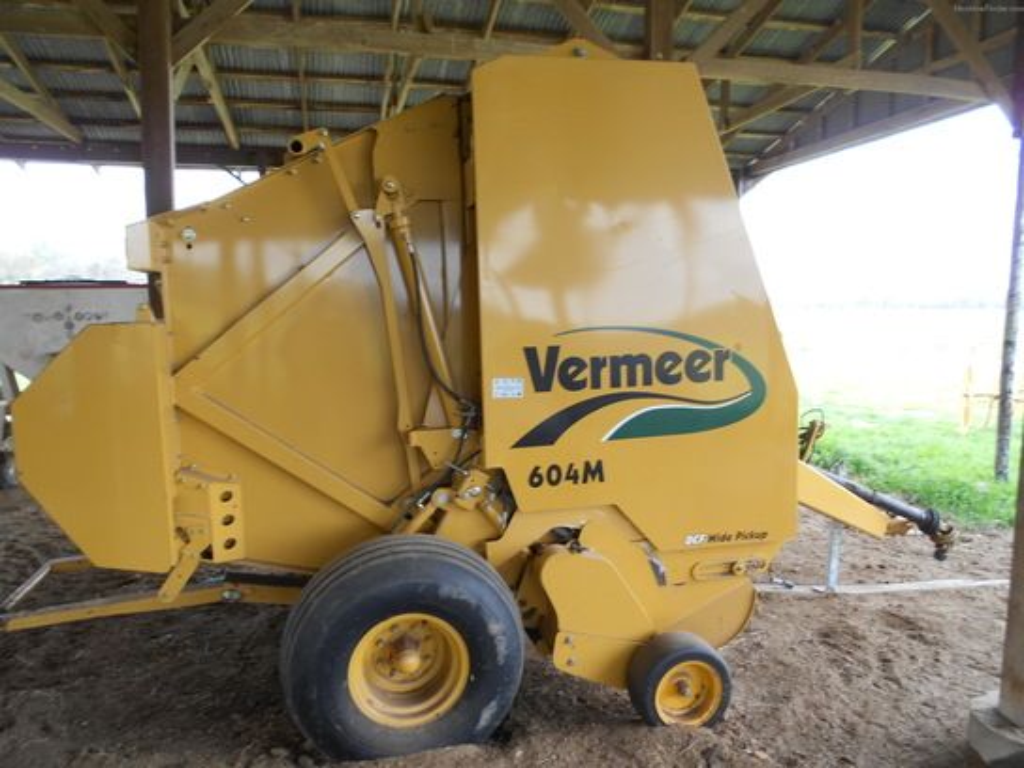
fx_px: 769
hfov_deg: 67.3
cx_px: 512
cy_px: 384
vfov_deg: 53.1
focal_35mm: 26
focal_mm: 4.6
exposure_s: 1/60
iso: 80
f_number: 3.2
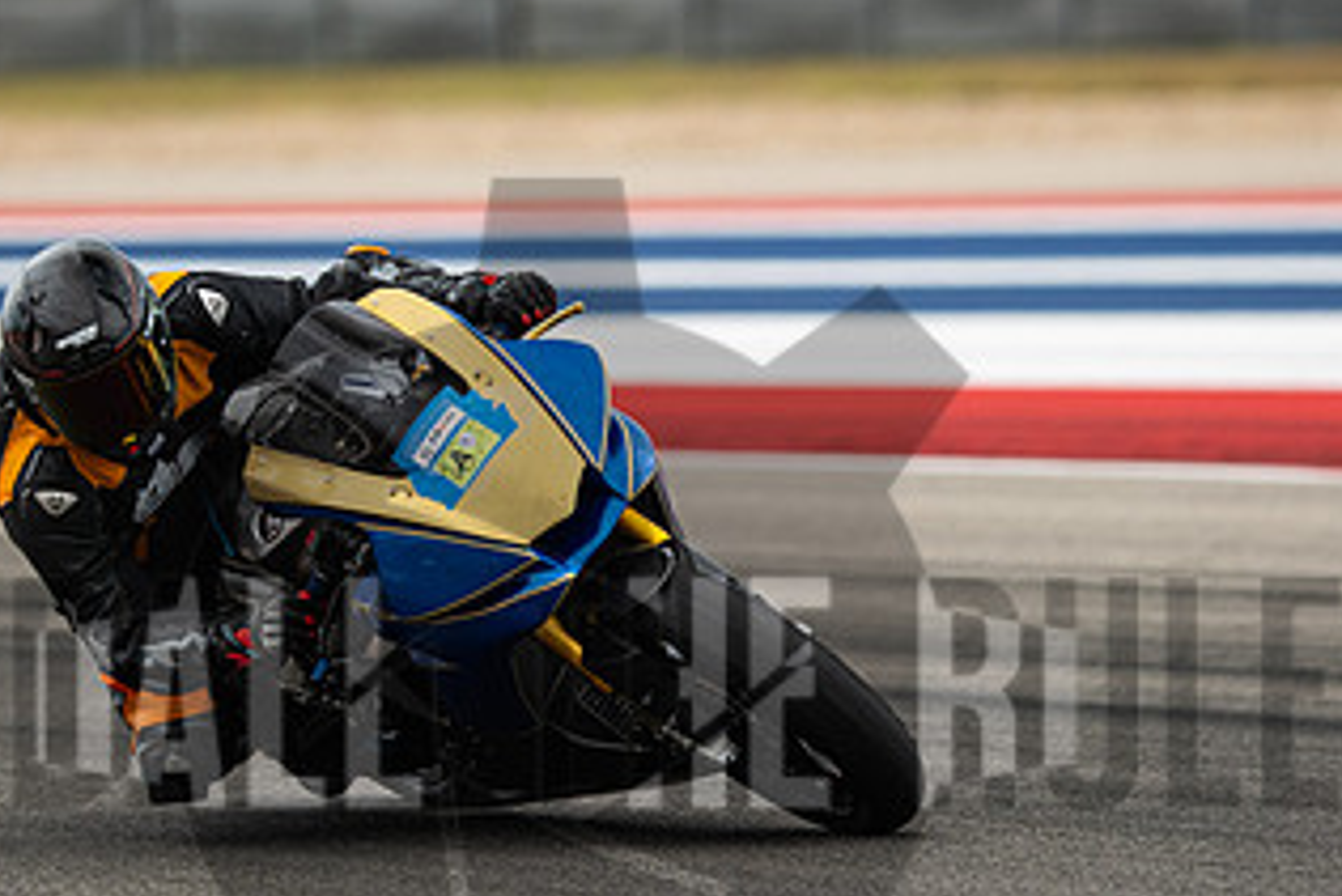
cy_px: 699
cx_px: 556
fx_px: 20548
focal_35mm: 551
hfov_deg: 3.7
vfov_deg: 2.5
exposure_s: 1/4000
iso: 320
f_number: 2.2
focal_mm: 200
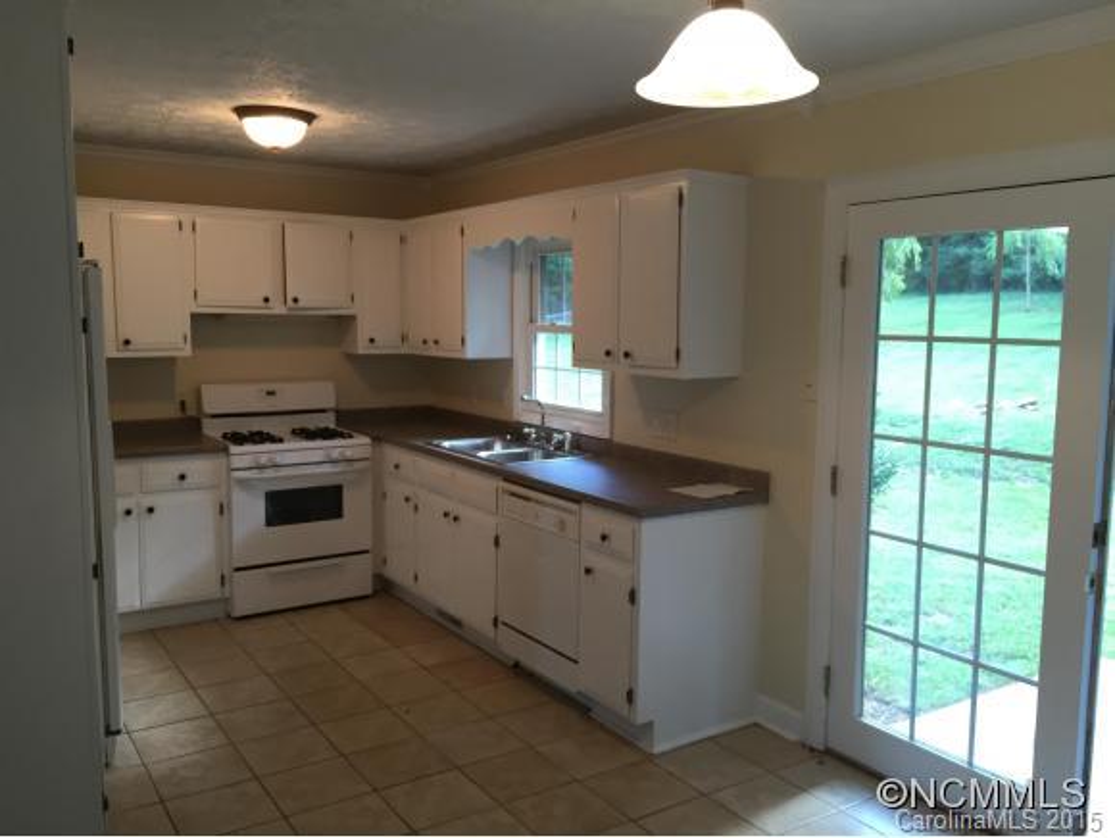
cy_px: 419
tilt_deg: -6.9
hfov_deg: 61.6
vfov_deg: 48.3
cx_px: 558
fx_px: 935
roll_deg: -0.6
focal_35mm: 29
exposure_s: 1/30
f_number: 2.2
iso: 64
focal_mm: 4.15
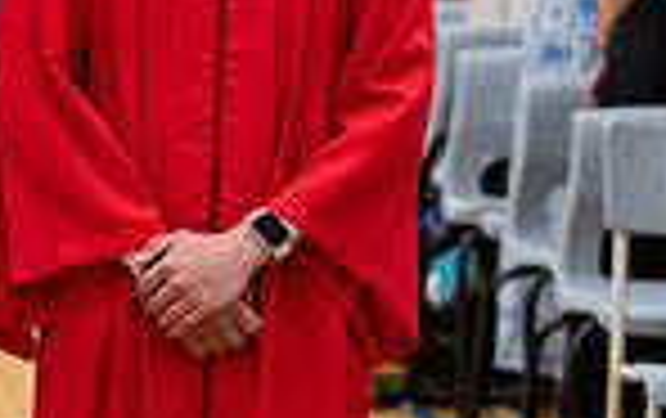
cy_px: 200
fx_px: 6162
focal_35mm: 339
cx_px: -292
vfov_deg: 3.9
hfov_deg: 6.1
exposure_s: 1/200
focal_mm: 85
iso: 1000
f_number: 2.8
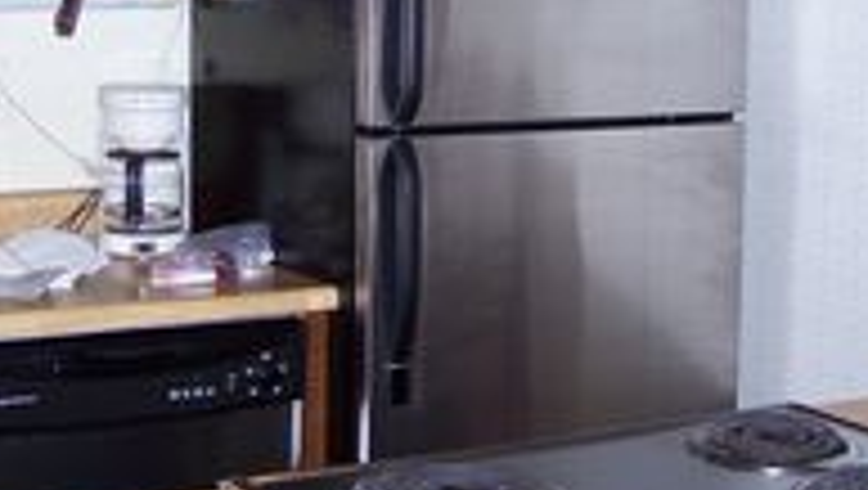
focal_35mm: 81
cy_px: 94
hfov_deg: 26.2
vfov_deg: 14.9
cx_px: 391
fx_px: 1866
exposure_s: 1/60
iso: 100
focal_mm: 8
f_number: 2.8
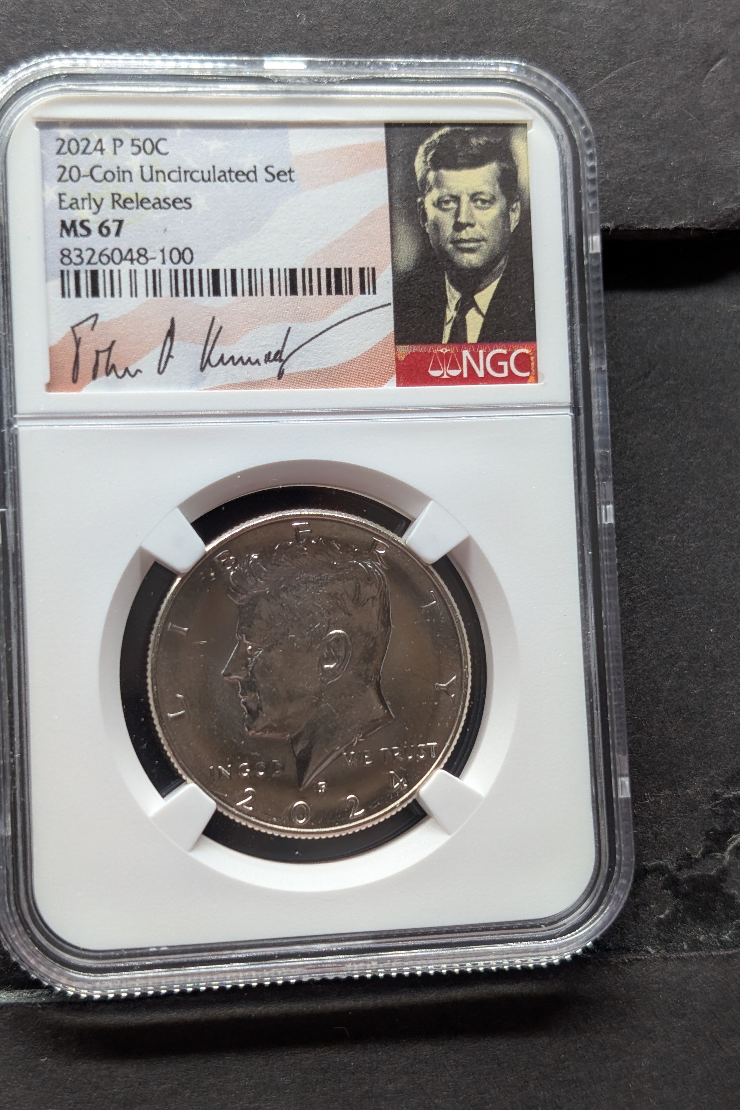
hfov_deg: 26.0
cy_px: 550
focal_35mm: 52
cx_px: 329
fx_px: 1603
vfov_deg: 38.2
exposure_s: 1/57.2
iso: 54
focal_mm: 6.9
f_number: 1.68
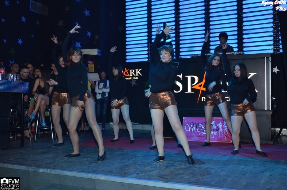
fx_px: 298
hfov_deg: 51.4
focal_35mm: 38
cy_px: 95
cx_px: 144
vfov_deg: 35.3
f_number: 7.1
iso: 800
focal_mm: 25
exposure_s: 1/60
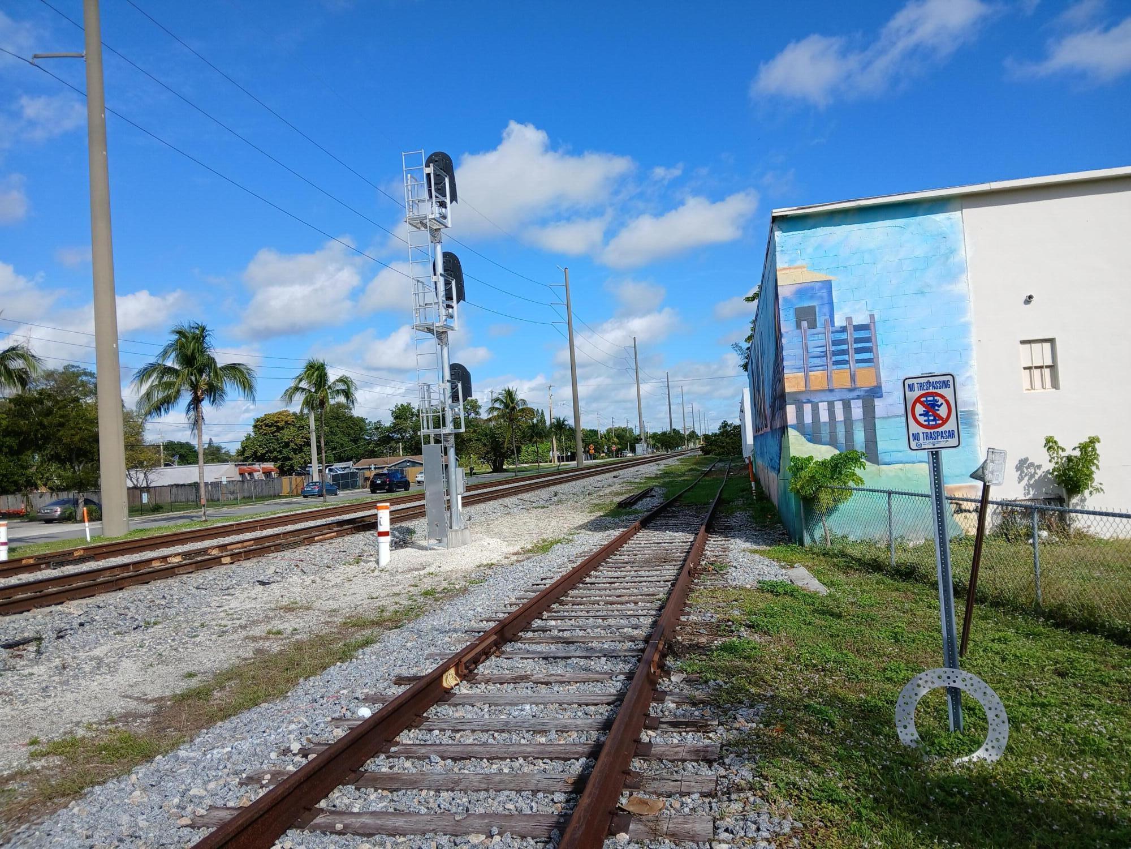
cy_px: 424
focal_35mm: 26
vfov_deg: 53.1
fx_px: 849
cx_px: 566
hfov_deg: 67.3
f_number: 1.8
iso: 20
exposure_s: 1/742
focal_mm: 3.98
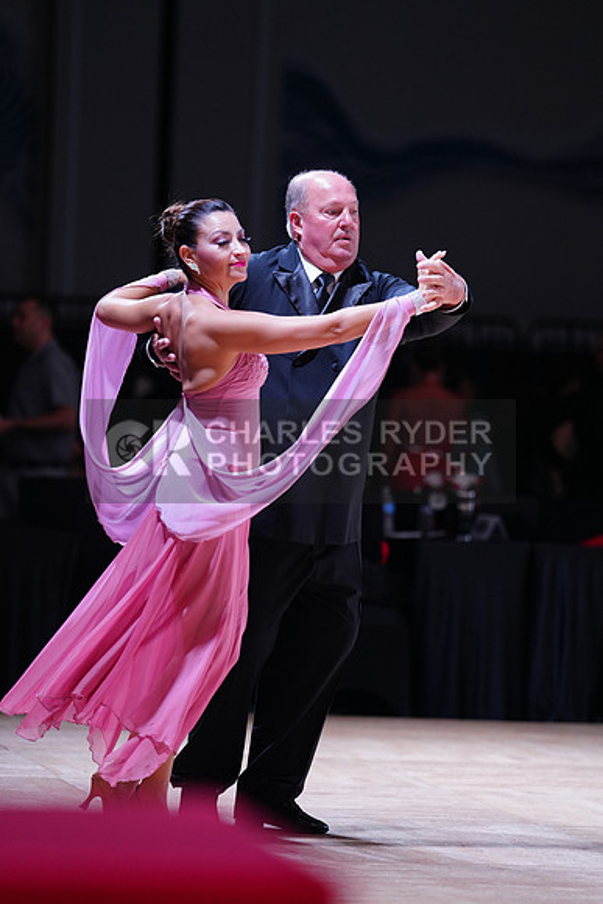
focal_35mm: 162
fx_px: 4068
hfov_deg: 8.5
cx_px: 302
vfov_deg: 12.7
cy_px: 452
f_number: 2.8
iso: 1000
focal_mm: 162
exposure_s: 1/500
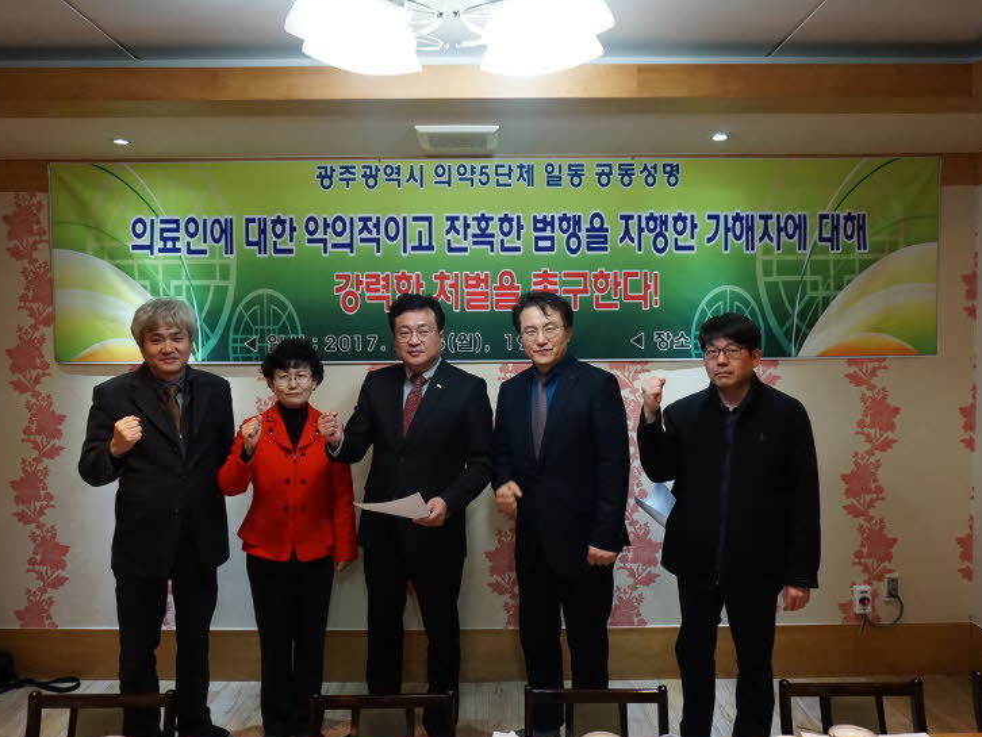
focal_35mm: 27
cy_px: 361
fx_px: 766
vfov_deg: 51.4
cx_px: 494
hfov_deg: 65.3
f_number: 3.5
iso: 3200
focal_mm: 16
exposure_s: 1/100
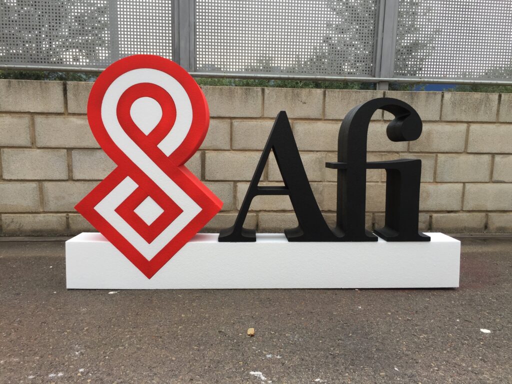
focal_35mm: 29
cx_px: 256
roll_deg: -1.2
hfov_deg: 61.7
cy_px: 192
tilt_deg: -9.1
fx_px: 429
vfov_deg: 48.2
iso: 32
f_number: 2.2
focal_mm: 4.15
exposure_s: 1/120
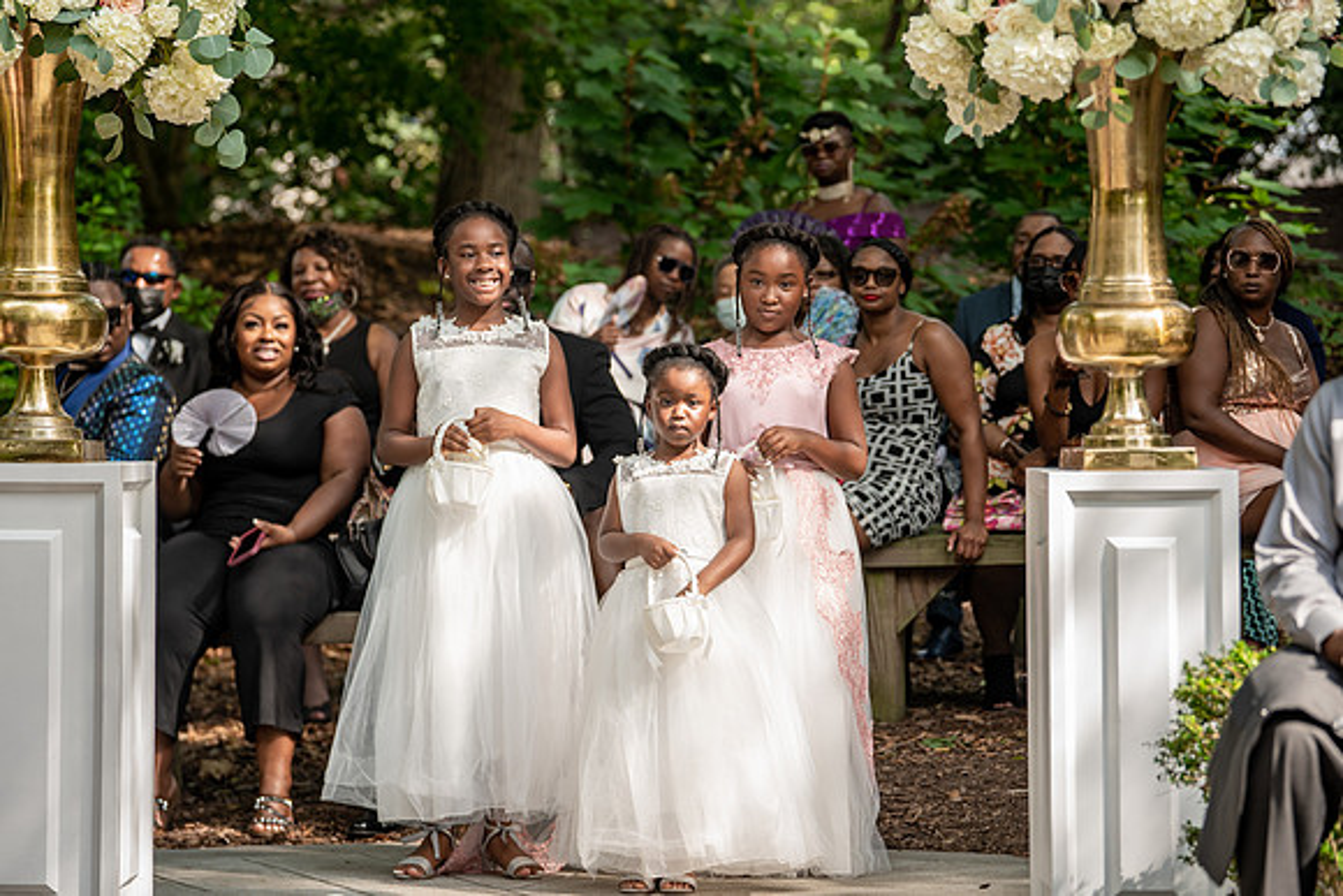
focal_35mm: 138
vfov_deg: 9.9
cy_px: 448
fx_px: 5163
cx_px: 687
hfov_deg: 14.8
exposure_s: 1/200
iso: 200
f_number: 4
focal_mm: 133
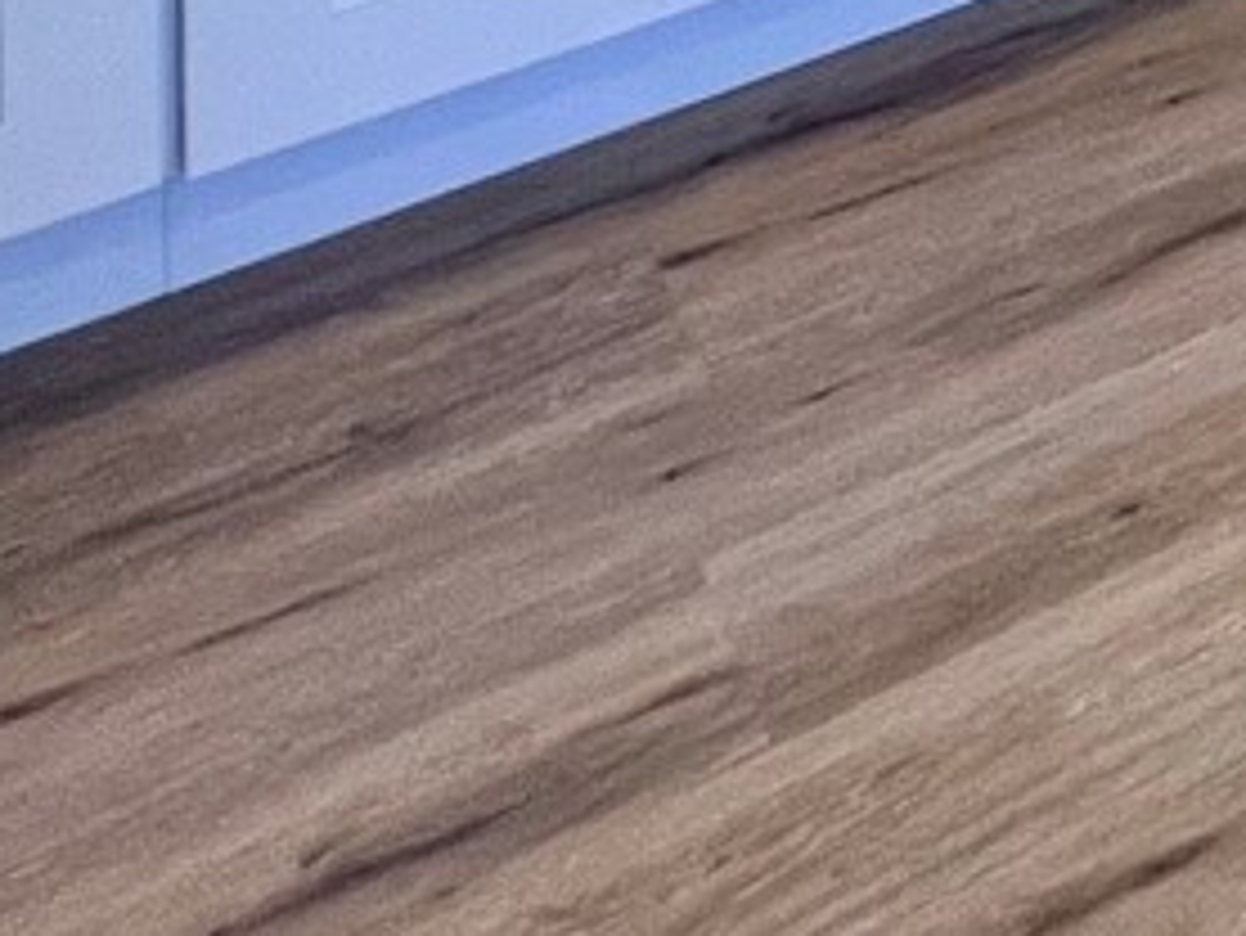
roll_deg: -0.2
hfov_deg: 17.0
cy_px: -1606
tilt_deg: -2.5
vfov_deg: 12.5
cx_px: 2645
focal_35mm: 75
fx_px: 2701
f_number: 1.8
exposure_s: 1/120
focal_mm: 1.57
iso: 125
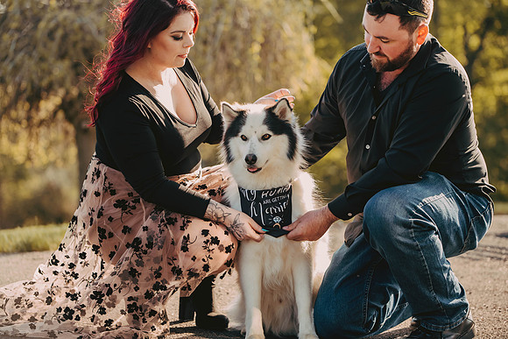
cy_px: 170
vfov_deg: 13.7
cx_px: 254
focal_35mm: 100
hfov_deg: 20.4
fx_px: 1411
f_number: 2.8
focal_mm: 100
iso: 400
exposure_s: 1/640
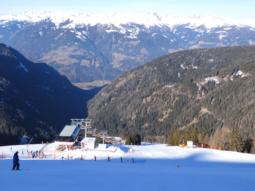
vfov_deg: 29.1
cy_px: 96
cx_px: 128
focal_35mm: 50
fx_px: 368
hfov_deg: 38.2
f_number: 4
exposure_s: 1/640
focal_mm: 8.9
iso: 100
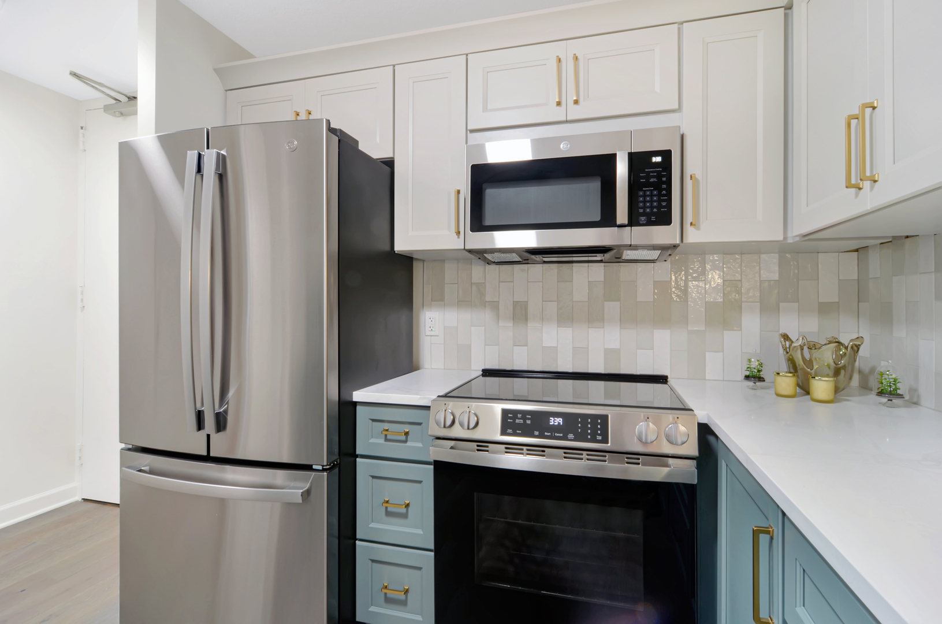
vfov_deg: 71.8
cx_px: 471
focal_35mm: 16
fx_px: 431
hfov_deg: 95.1
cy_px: 312
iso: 100
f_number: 11
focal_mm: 11
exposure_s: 2
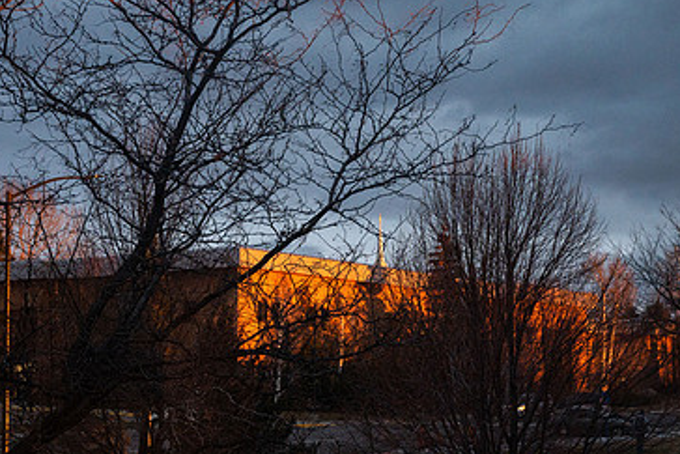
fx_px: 1833
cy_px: 290
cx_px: 439
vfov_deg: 14.1
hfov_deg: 21.0
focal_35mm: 97
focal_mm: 60
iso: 2000
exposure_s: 1/500
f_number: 4
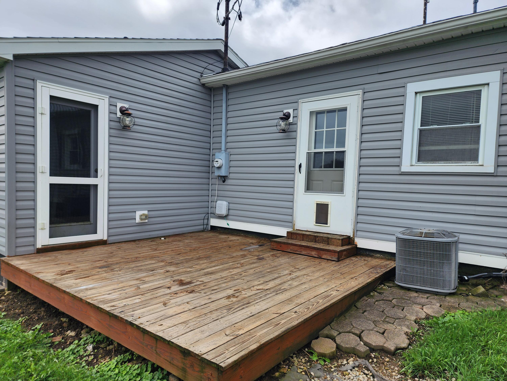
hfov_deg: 73.9
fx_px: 337
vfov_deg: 58.9
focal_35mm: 23
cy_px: 190
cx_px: 254
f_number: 1.8
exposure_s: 1/1005
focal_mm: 6.4
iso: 12
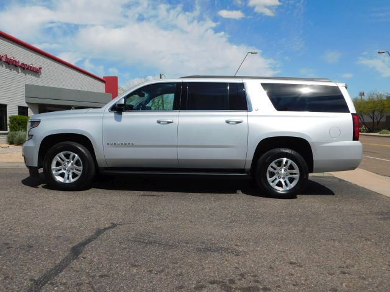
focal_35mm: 30
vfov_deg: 46.8
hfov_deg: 60.0
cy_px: 146
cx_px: 195
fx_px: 338
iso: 125
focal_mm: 5.3
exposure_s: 1/640
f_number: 6.4
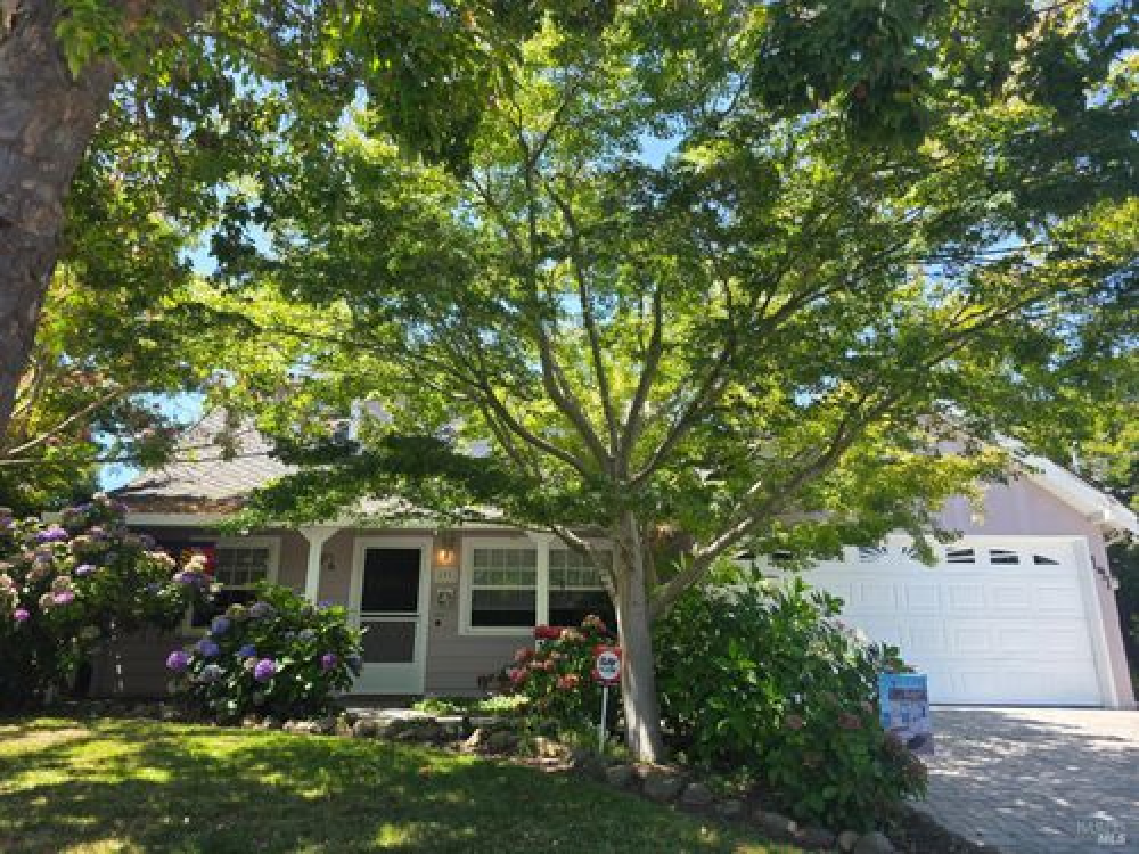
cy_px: 427
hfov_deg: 73.9
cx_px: 570
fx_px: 757
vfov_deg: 58.9
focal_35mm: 23
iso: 32
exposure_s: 1/359
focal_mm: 6.3
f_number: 1.7
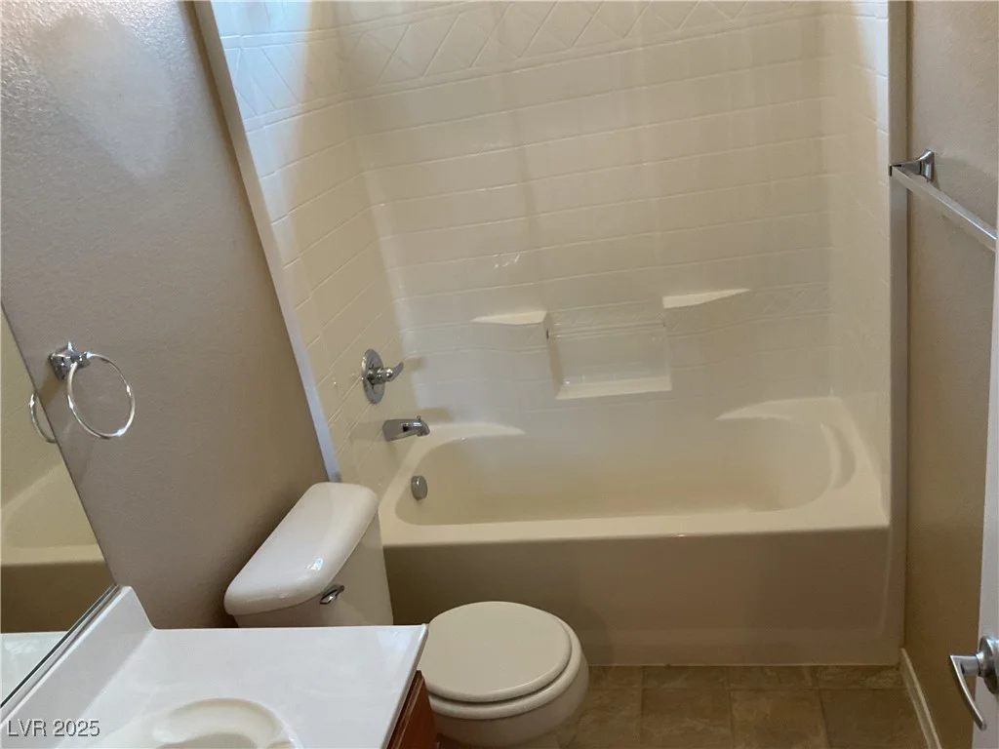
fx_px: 837
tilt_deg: -22.9
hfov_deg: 61.7
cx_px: 500
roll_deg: +8.3
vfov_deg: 48.2
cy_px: 374
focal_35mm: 29
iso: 200
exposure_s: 1/60
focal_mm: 3
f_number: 1.8
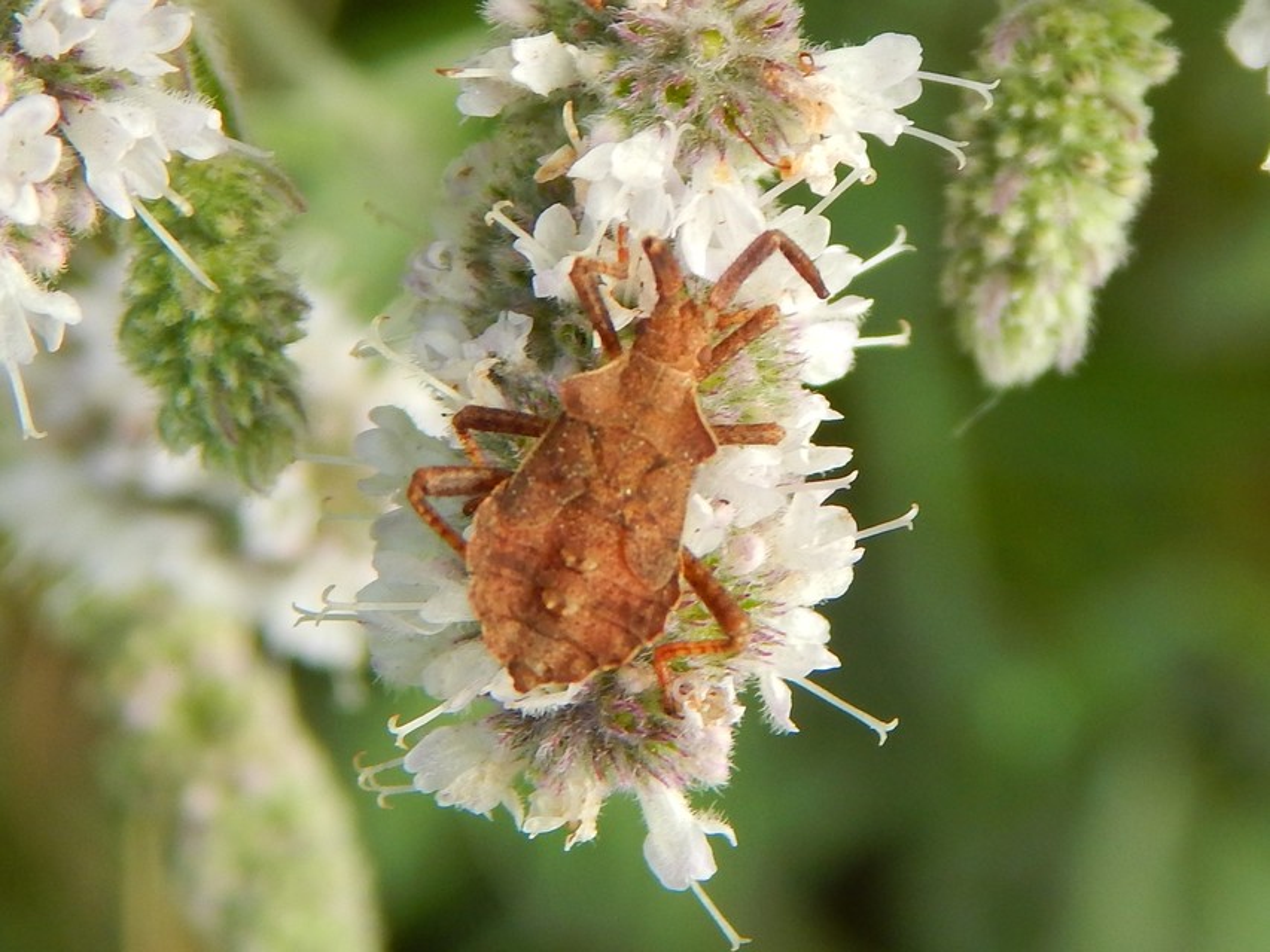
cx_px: 635
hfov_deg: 28.2
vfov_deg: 21.3
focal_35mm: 69
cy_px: 476
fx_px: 2532
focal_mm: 12.3
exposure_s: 1/125
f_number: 4.1
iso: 125
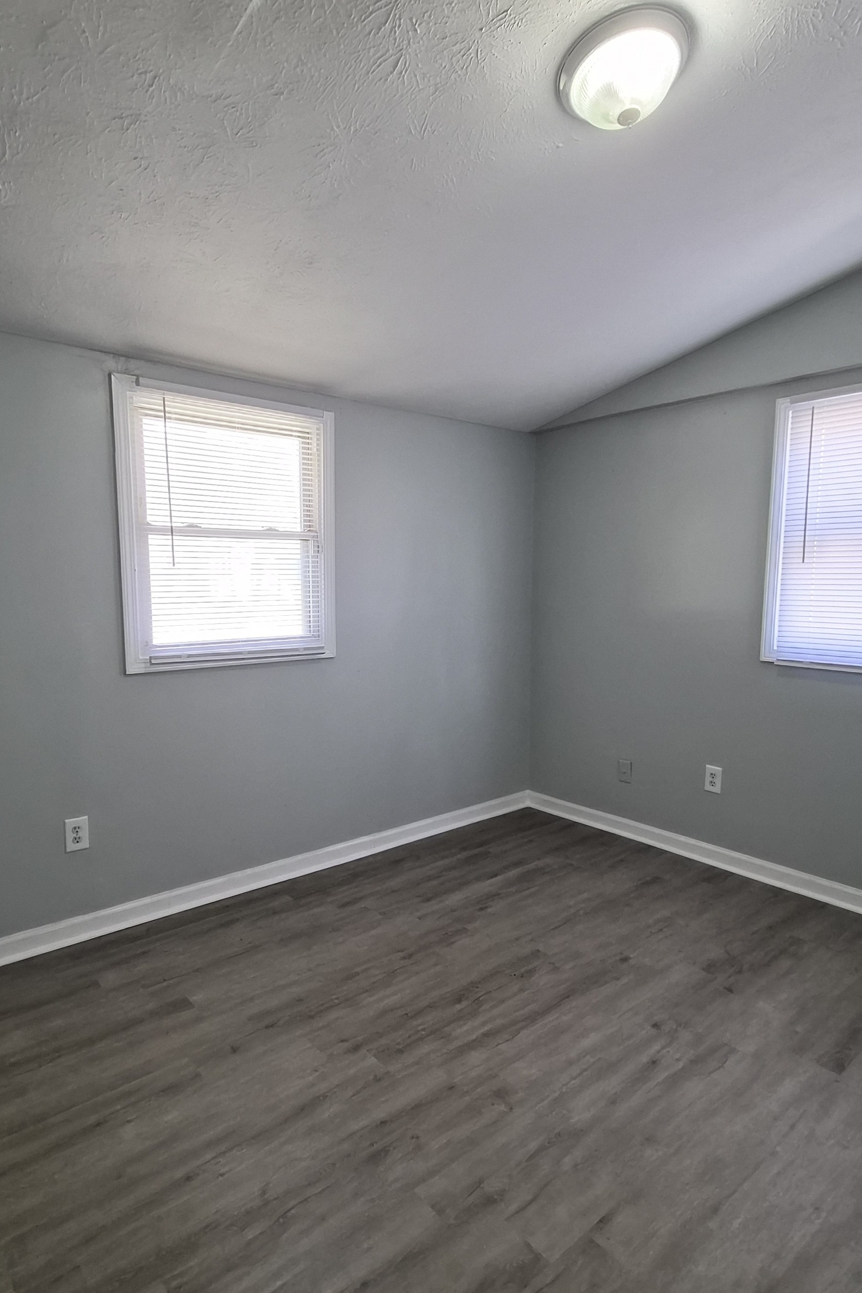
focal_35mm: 19
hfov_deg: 64.5
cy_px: 668
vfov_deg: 86.9
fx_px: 682
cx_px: 424
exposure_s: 1/60
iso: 250
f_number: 2.2
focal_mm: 1.7
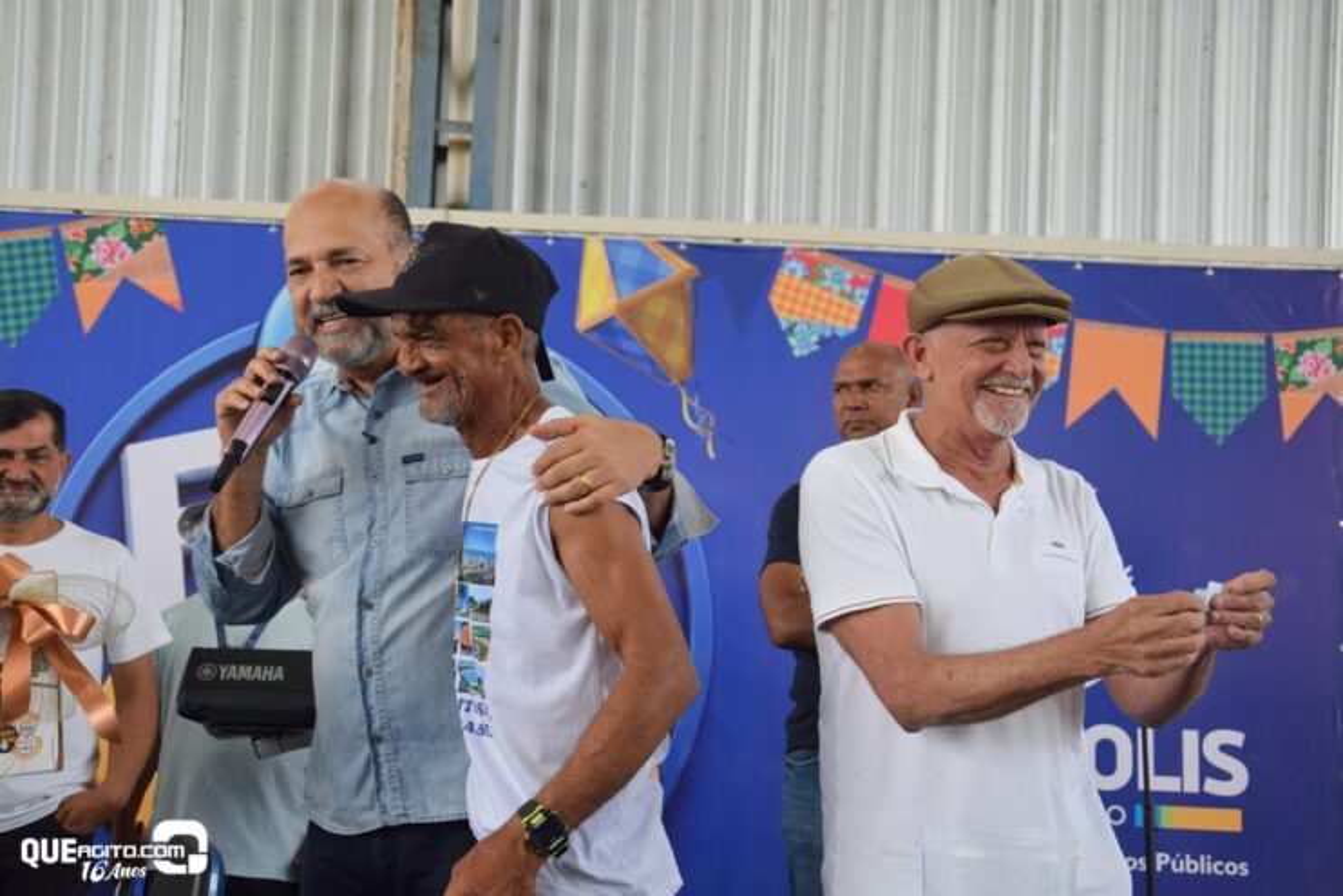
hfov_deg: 38.9
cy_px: 448
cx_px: 672
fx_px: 1903
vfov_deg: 26.5
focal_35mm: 51
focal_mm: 34
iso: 400
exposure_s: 1/160
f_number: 6.3
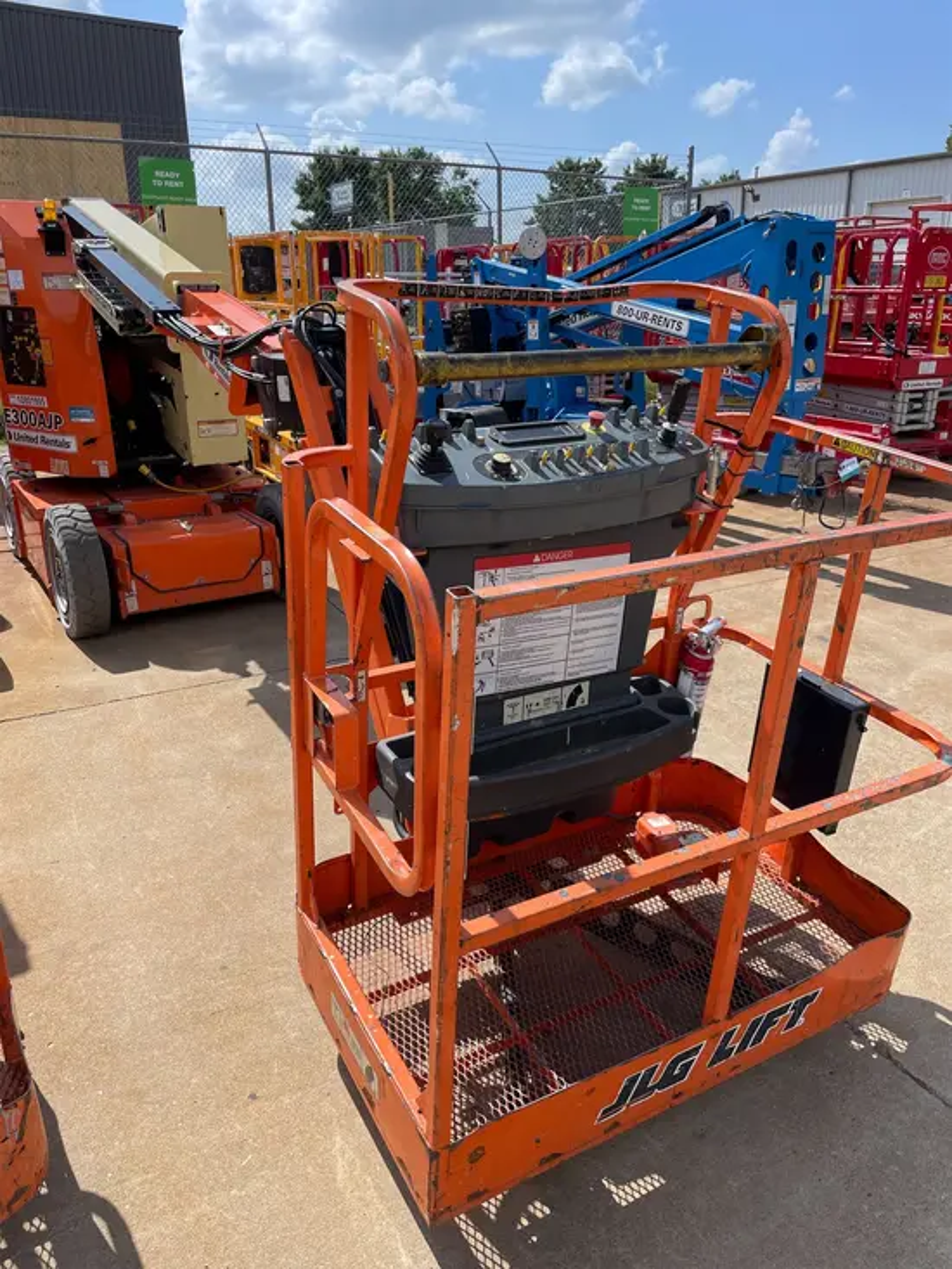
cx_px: 476
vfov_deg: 67.3
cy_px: 634
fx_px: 953
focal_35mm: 26
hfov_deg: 53.1
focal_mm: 4.2
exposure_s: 1/2817
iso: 32
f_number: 1.6
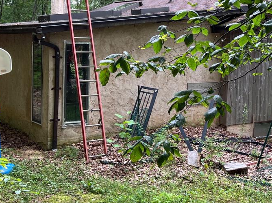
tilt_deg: -4.0
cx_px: 184
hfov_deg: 34.0
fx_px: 440
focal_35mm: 56
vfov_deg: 25.9
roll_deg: -2.7
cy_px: 69
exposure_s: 1/121
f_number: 1.5
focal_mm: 5.7
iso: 40
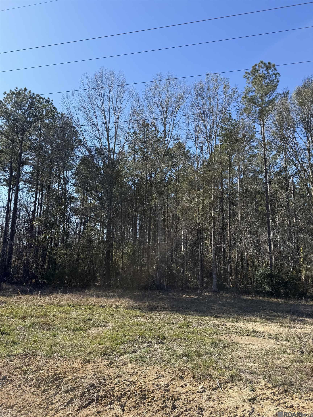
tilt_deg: +9.8
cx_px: 156
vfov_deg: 71.6
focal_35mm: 24
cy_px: 208
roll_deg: -1.8
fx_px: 289
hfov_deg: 56.8
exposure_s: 1/2445
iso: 80
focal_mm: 6.76
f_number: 1.78
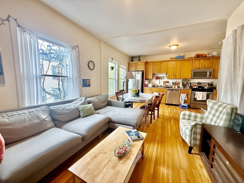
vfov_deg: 85.7
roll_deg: -1.1
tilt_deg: -3.5
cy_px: 92
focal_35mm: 14
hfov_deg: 102.1
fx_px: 99
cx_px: 122
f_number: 2.2
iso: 400
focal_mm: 2.22
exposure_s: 1/120
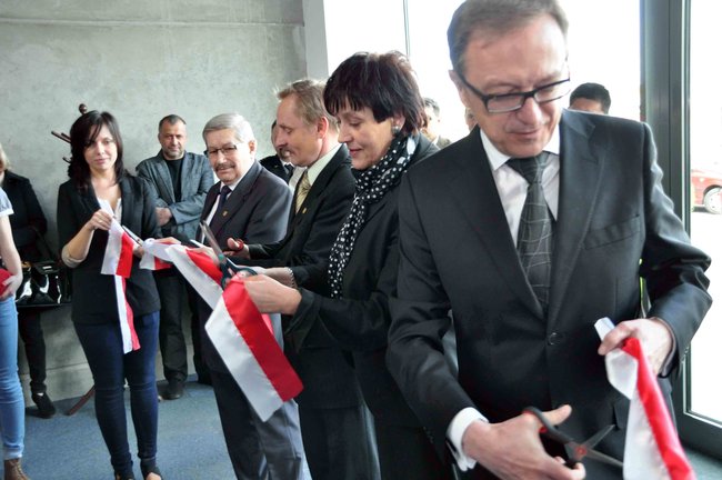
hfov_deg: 57.3
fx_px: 661
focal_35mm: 33
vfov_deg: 39.9
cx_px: 361
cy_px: 240
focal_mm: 22
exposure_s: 1/60
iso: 800
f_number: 4
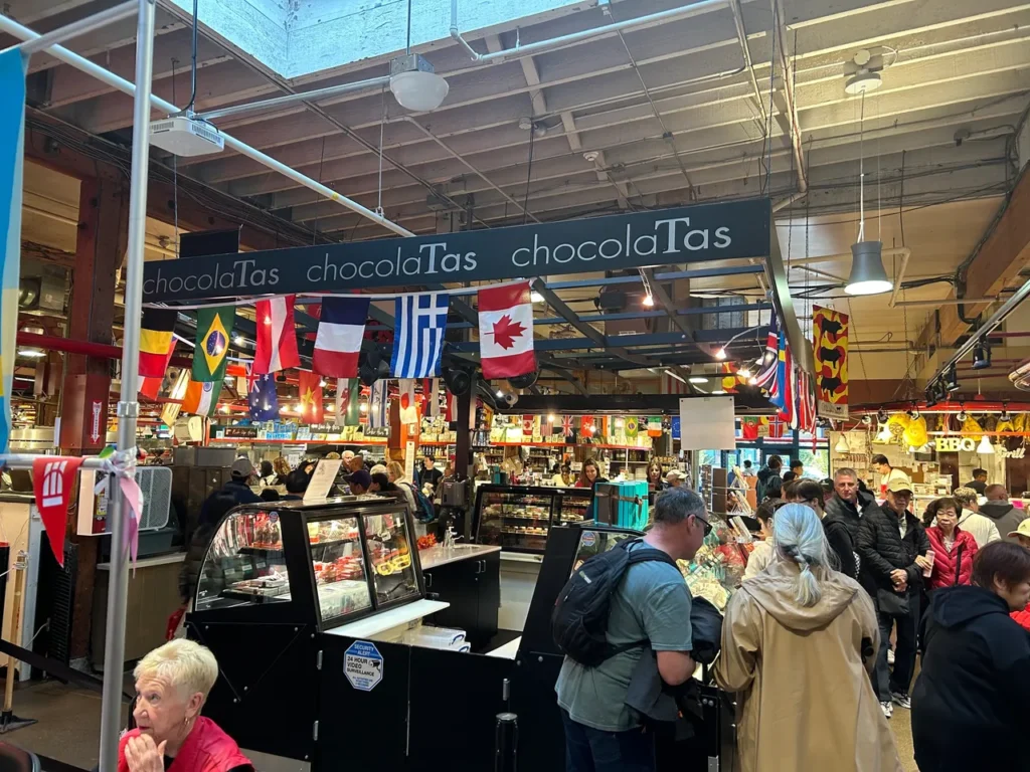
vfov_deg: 53.1
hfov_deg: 67.3
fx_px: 774
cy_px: 386
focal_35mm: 26
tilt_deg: +5.1
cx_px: 515
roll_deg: -0.9
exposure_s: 1/60
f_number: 1.5
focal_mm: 5.7
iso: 160
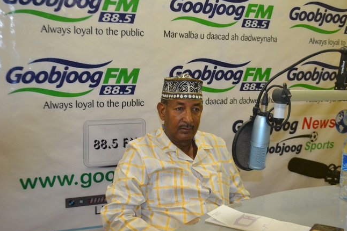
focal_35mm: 45
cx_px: 176
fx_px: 434
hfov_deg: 43.6
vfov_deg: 29.8
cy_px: 120
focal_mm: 28
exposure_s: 1/60
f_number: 4.5
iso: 1800
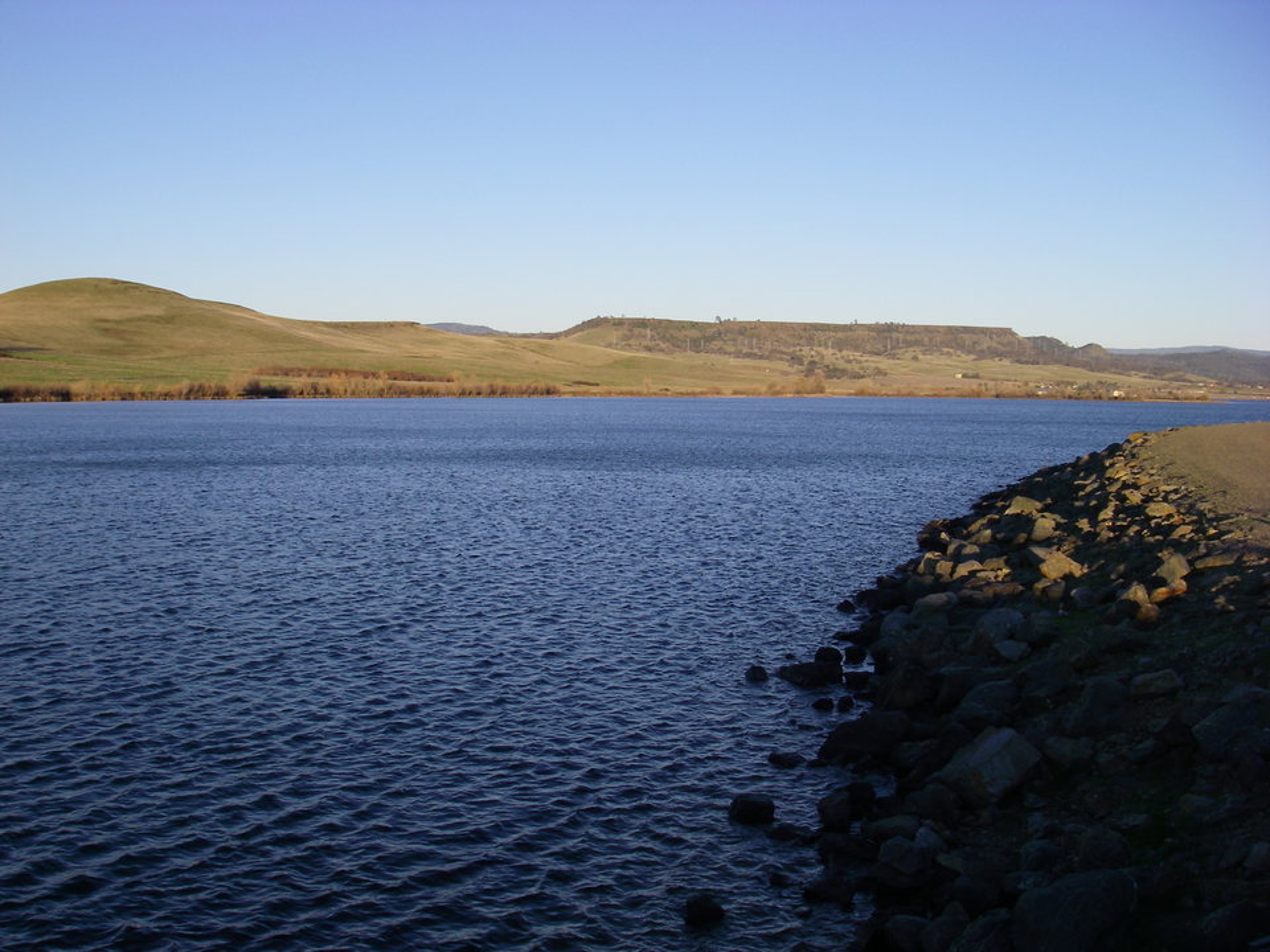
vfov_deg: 37.7
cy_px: 476
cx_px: 635
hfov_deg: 49.0
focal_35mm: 38
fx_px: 1394
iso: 64
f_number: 6.6
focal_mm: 6.3
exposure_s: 1/125
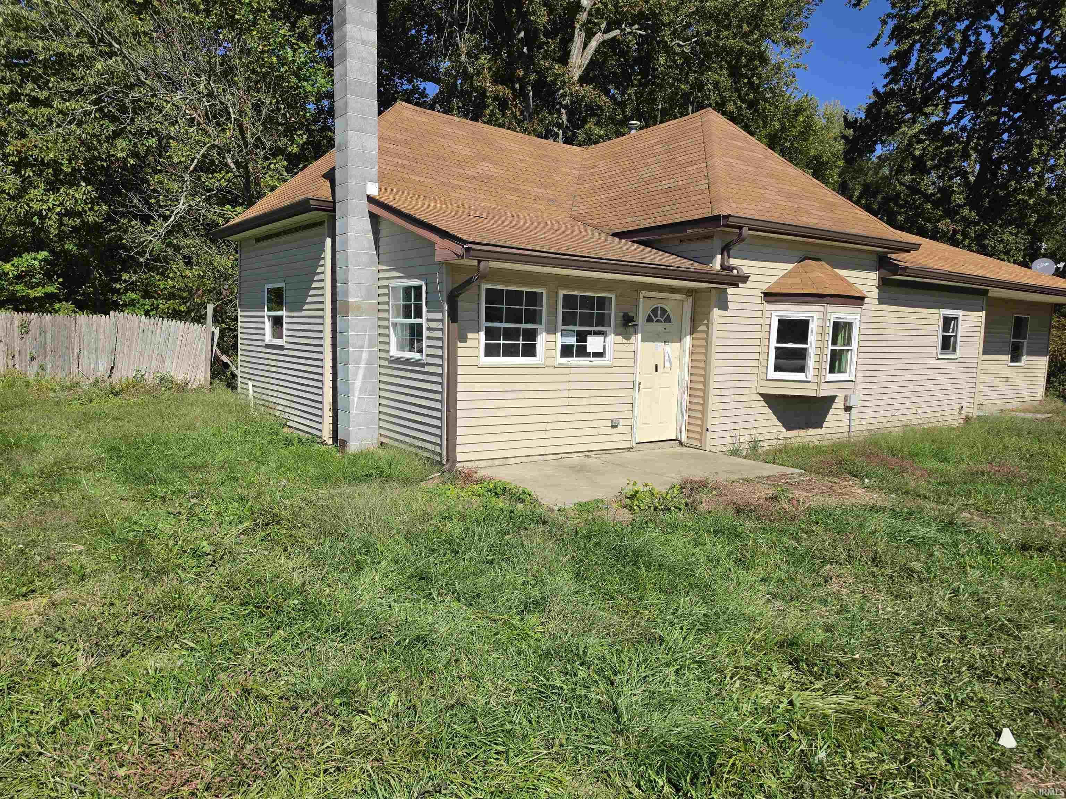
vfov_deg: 58.9
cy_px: 400
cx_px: 533
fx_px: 708
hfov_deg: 73.9
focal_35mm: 23
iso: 50
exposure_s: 1/7939
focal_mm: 6.5
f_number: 1.4
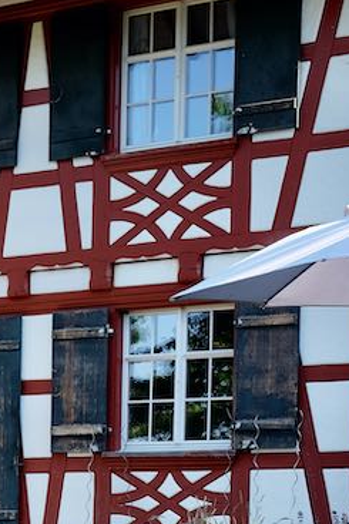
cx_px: -68
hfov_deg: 11.8
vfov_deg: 17.0
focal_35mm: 114
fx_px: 1659
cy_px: 661
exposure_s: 1/170
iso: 400
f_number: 5.6
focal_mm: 23
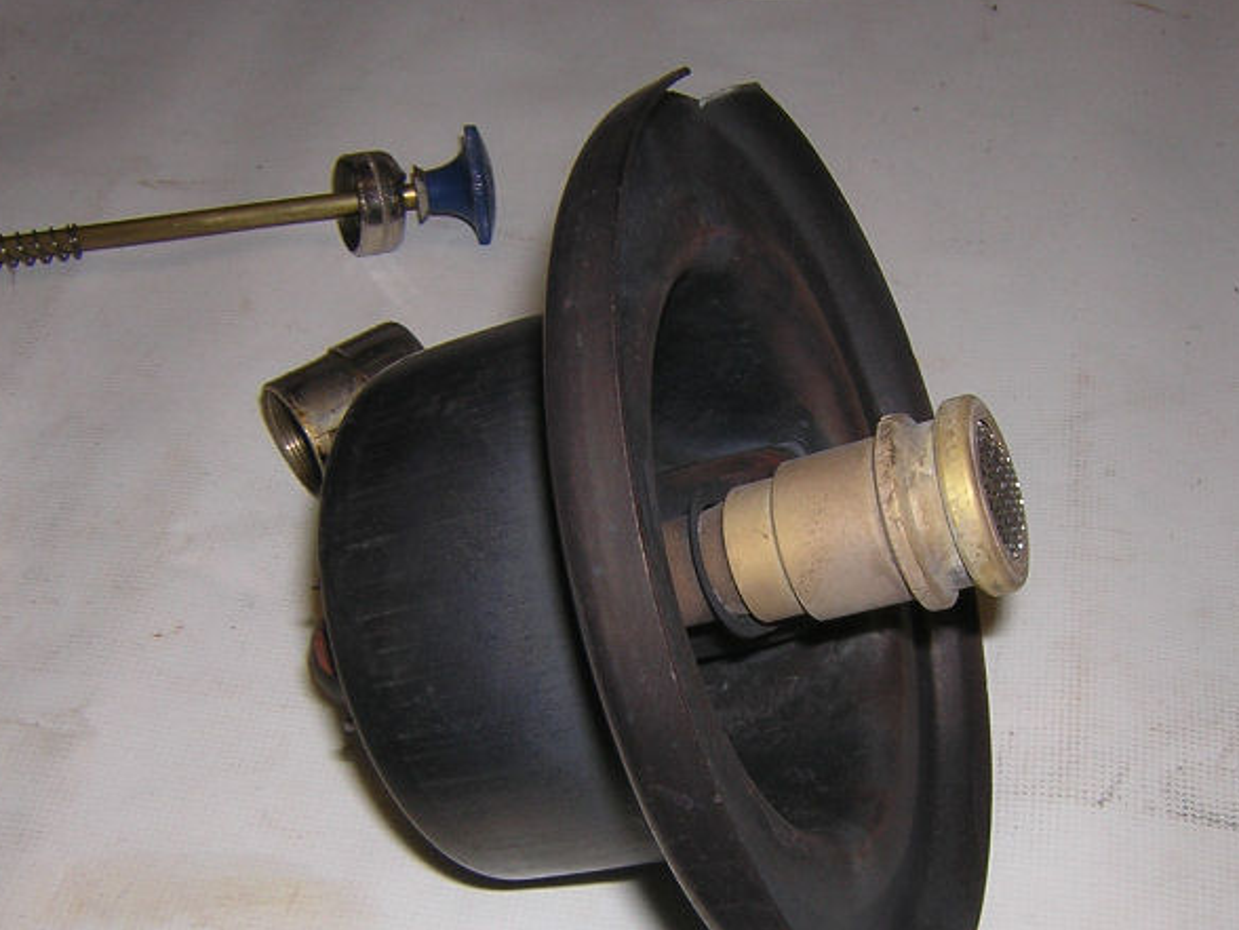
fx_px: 1754
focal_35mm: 49
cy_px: 603
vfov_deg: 29.5
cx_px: 660
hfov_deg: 38.9
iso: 100
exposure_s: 1/60.1
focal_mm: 4.7
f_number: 5.2
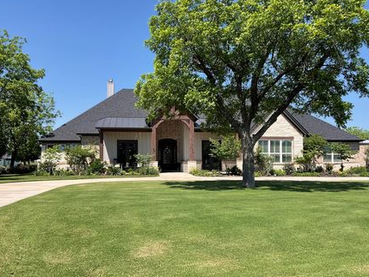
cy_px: 147
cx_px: 184
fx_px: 363
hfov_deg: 53.9
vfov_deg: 41.8
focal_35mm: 34
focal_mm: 3
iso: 16
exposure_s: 1/1626
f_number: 1.8
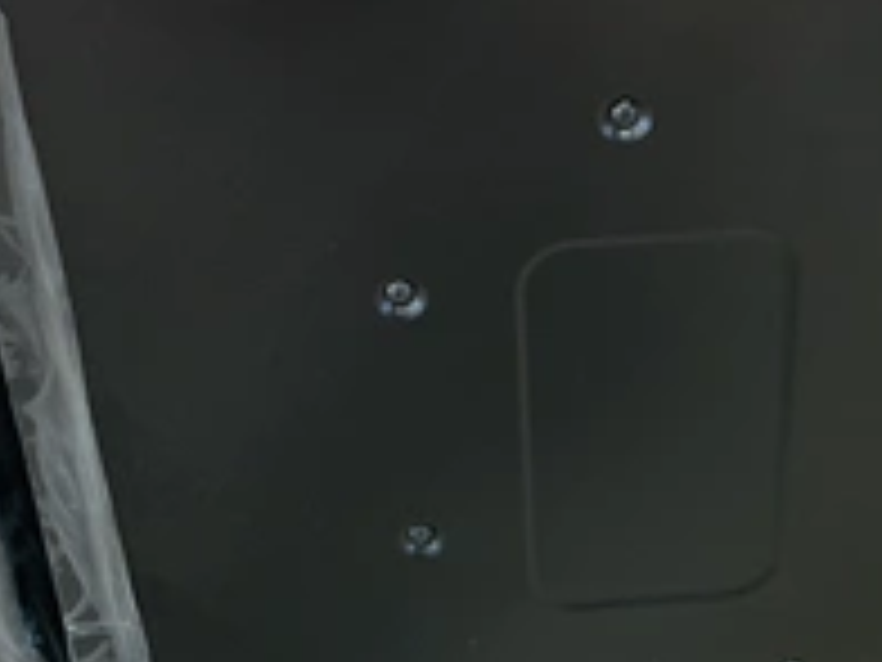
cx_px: 518
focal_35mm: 57
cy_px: 266
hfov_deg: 33.7
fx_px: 1452
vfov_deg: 25.6
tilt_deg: -33.5
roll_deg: +0.8
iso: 125
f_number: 1.8
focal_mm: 3
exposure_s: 1/60
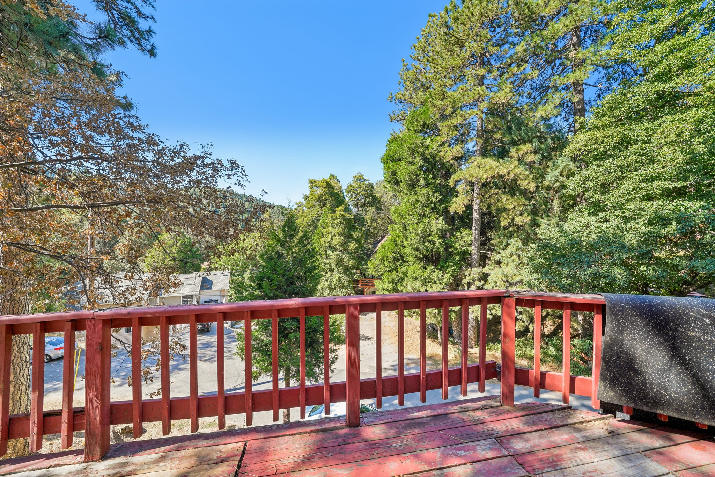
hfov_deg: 112.6
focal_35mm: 12
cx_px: 358
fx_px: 238
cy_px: 238
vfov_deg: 90.0
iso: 100
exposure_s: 1/80
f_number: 8
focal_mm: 12
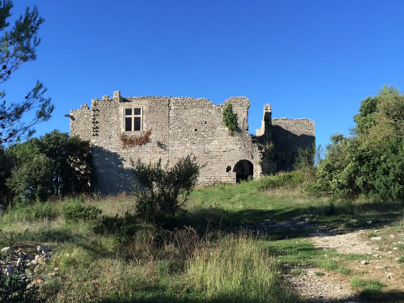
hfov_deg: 60.0
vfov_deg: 46.8
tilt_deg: +8.7
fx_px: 350
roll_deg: +1.3
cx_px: 197
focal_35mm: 30
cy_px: 152
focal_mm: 4.15
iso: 32
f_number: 2.2
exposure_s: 1/1282
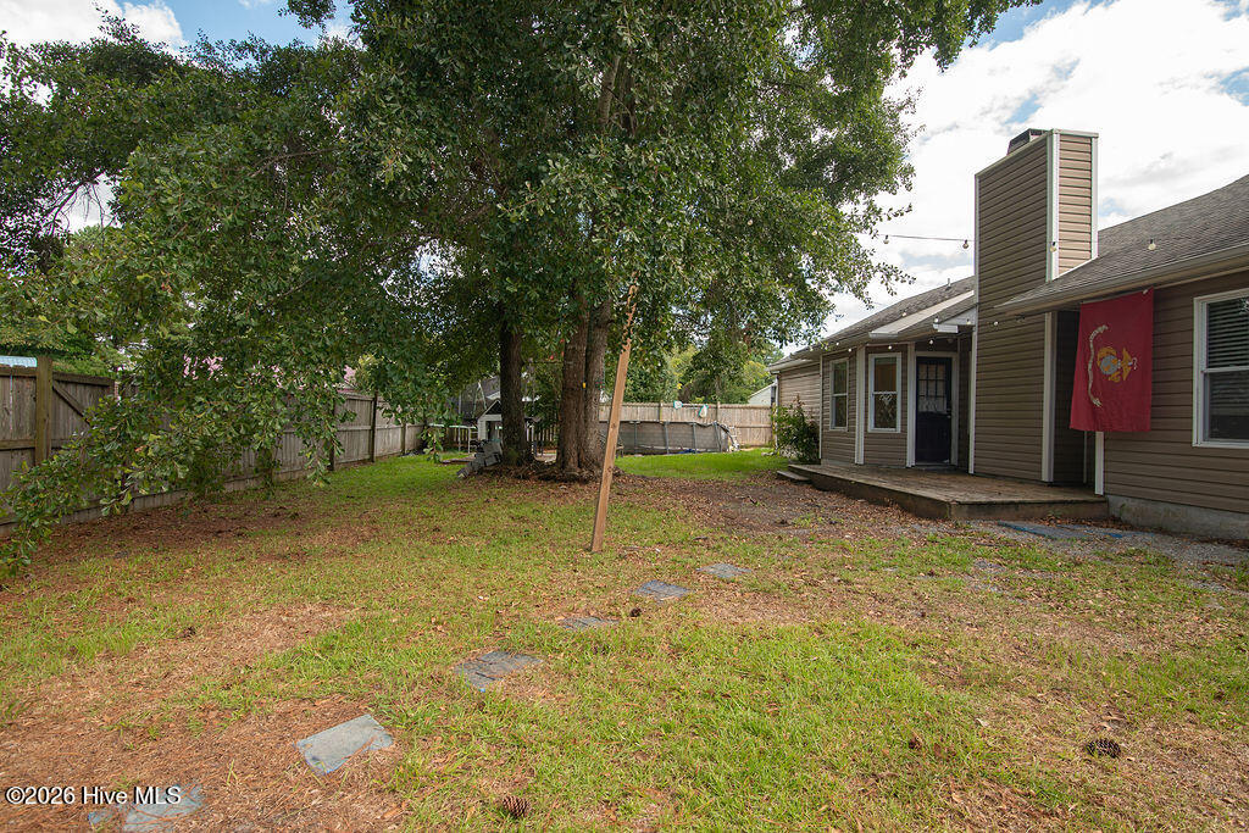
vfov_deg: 73.8
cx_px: 624
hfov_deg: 96.7
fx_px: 555
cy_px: 416
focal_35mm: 16
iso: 320
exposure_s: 1/125
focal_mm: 16
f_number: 7.1
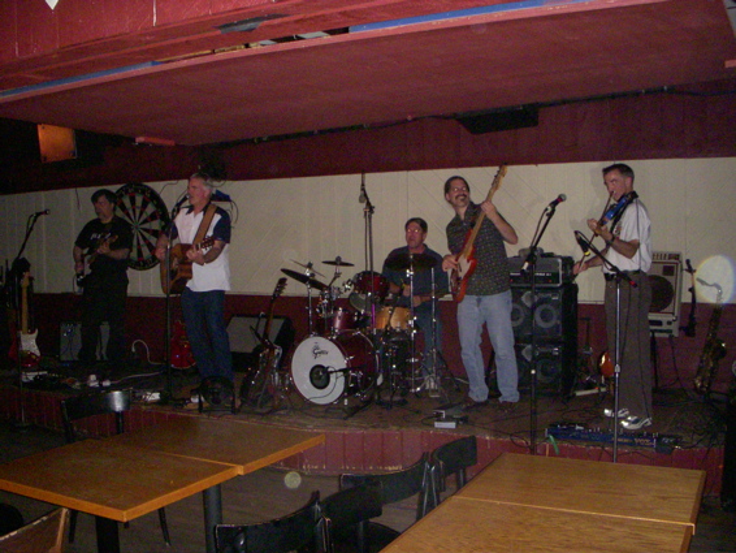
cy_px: 276
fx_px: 808
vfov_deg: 37.7
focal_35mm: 38
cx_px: 368
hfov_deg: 49.0
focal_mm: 6.3
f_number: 3.3
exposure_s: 1/250
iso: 800
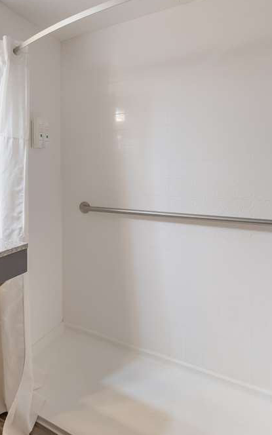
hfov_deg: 52.8
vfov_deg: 79.6
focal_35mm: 22
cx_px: 70
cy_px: 215
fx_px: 261
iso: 400
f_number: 11
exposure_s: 1/50
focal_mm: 14
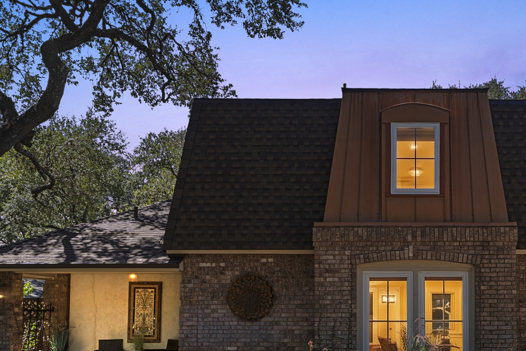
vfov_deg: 34.7
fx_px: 541
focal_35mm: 37
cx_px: 416
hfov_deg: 49.1
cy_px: 289
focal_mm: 17
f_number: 9
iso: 125
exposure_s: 1/30
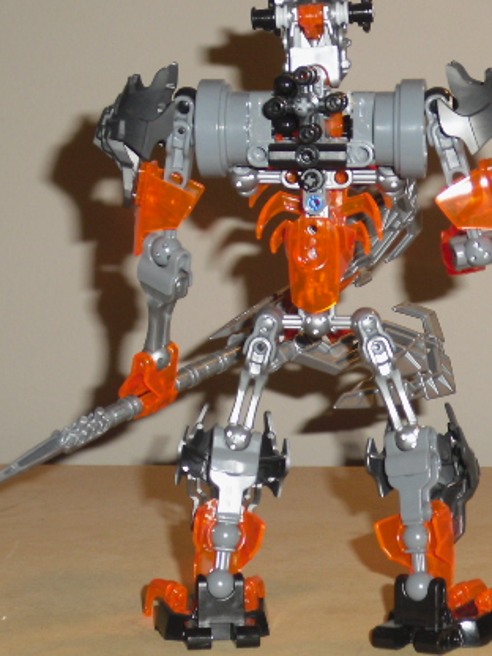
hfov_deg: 15.2
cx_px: 308
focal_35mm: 97
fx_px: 1838
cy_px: 323
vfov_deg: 20.2
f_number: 4.2
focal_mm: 11.2
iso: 200
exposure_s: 1/60
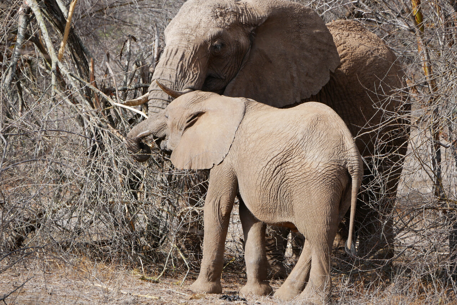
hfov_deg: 6.6
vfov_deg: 4.4
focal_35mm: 313
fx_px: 3973
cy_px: 145
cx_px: 228
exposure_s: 1/320
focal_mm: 150
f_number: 7.1
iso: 200
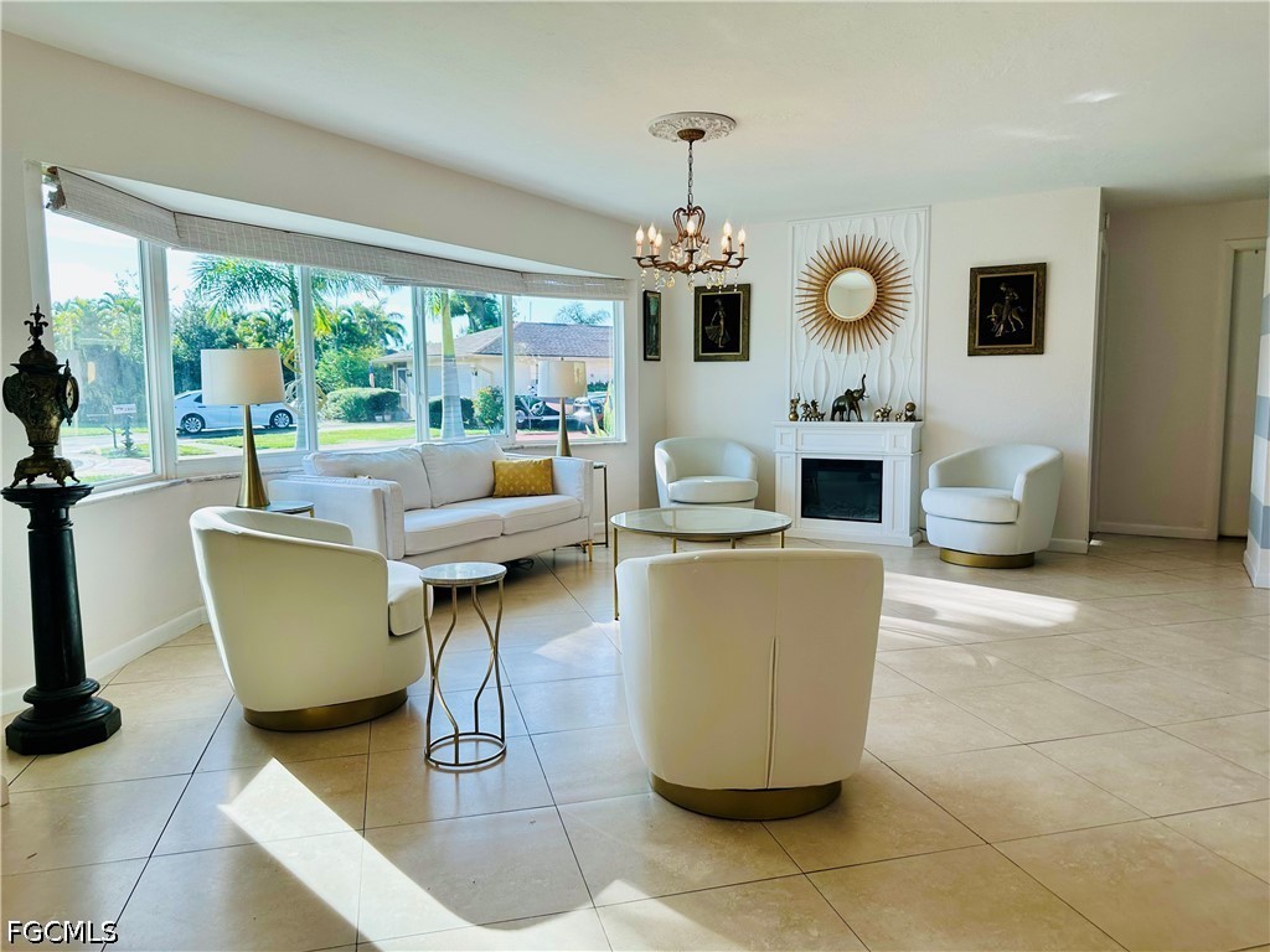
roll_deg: -0.4
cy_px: 476
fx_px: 881
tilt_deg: -6.2
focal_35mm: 24
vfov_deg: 56.8
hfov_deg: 71.6
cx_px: 635
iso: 80
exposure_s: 1/450
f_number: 1.78
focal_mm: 6.86
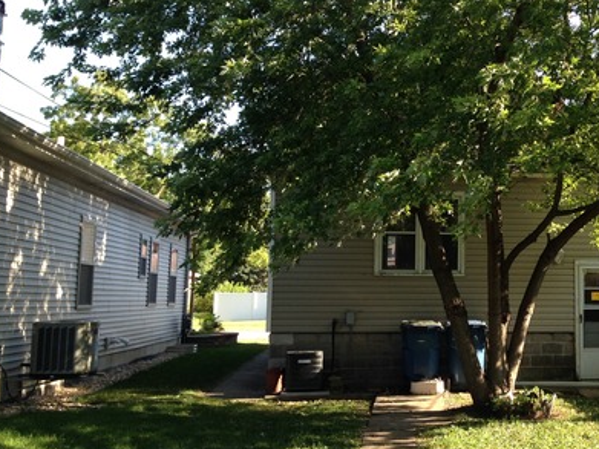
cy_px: 190
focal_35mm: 54
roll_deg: -0.7
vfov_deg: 27.0
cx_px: 470
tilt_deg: +5.9
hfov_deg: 34.6
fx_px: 934
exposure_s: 1/247
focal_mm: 4.12
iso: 50
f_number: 2.4
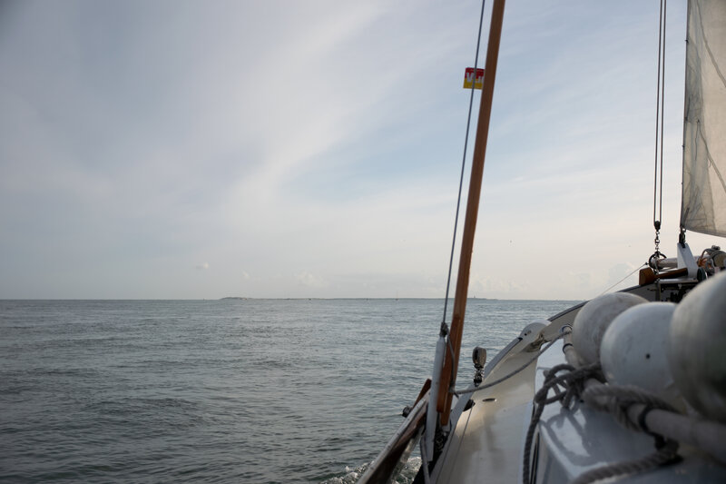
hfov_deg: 53.1
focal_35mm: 36
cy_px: 242
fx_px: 726
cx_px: 363
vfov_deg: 36.9
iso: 100
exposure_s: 1/2500
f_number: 3
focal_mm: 24
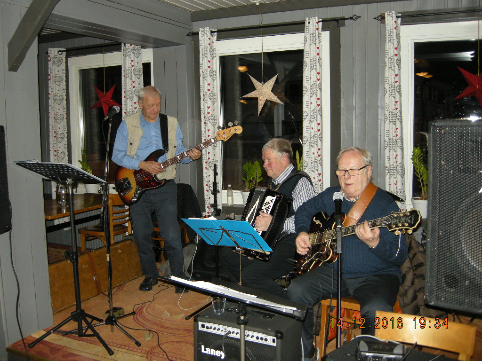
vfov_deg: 40.7
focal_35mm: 35
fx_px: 487
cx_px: 241
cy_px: 180
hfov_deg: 52.6
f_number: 2.7
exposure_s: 1/60
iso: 198
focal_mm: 7.5
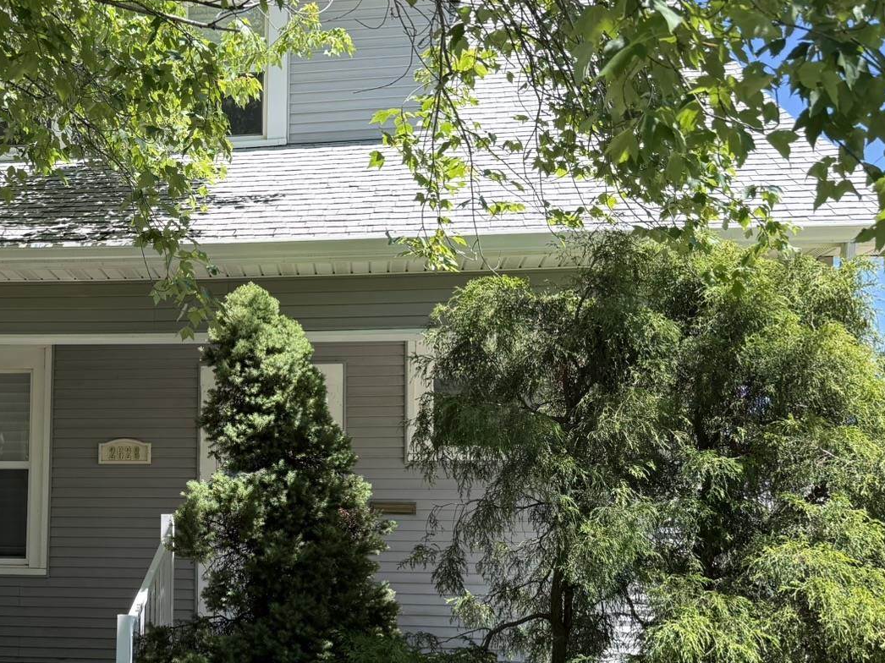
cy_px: 474
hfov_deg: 38.7
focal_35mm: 47
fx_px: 1201
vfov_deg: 30.5
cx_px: 159
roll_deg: -1.9
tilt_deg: +5.6
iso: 100
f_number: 1.78
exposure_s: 1/943
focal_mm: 6.76
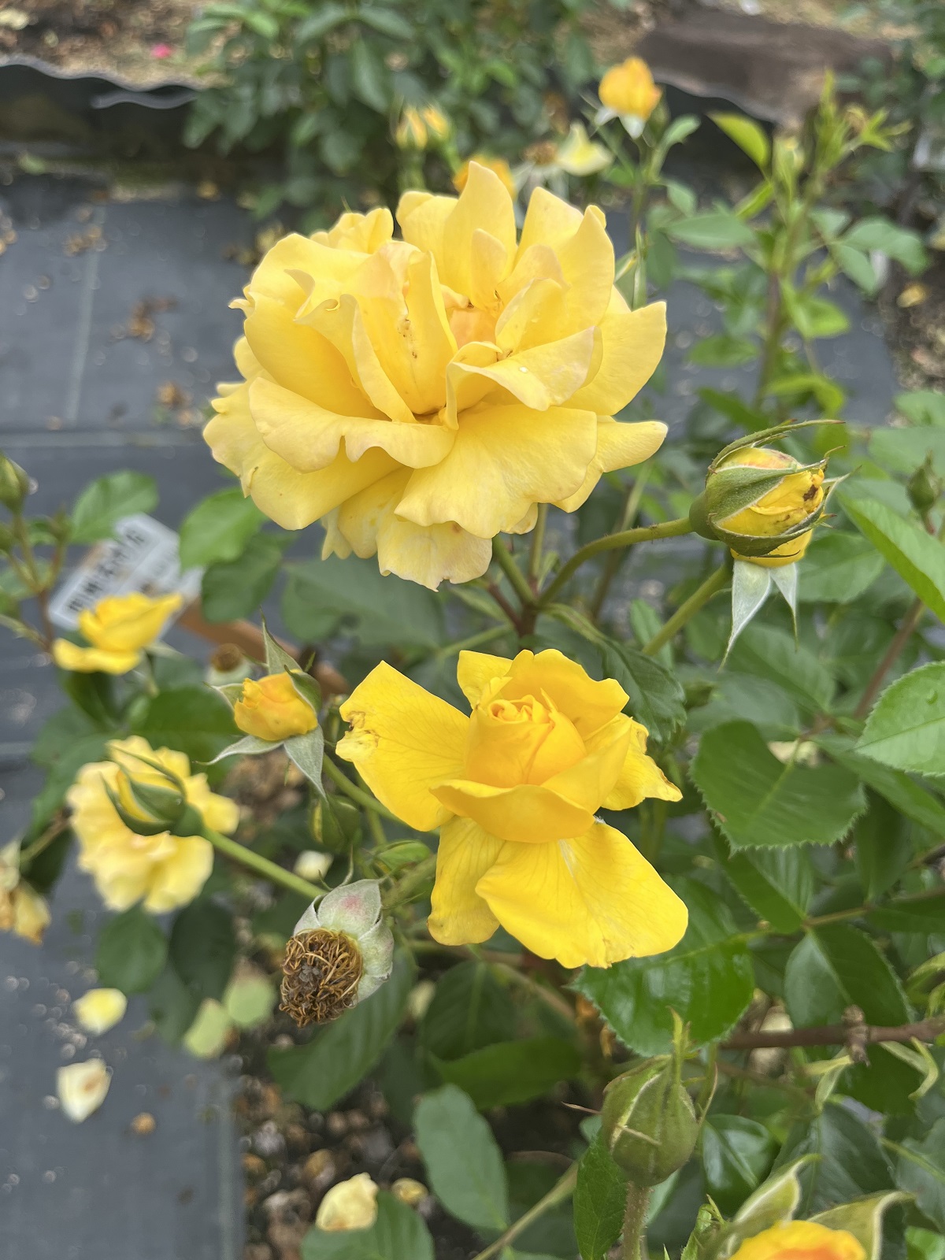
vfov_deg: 67.3
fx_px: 946
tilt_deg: -45.7
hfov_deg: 53.1
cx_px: 472
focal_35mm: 26
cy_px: 630
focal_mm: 5.1
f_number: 1.6
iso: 50
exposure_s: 1/1355
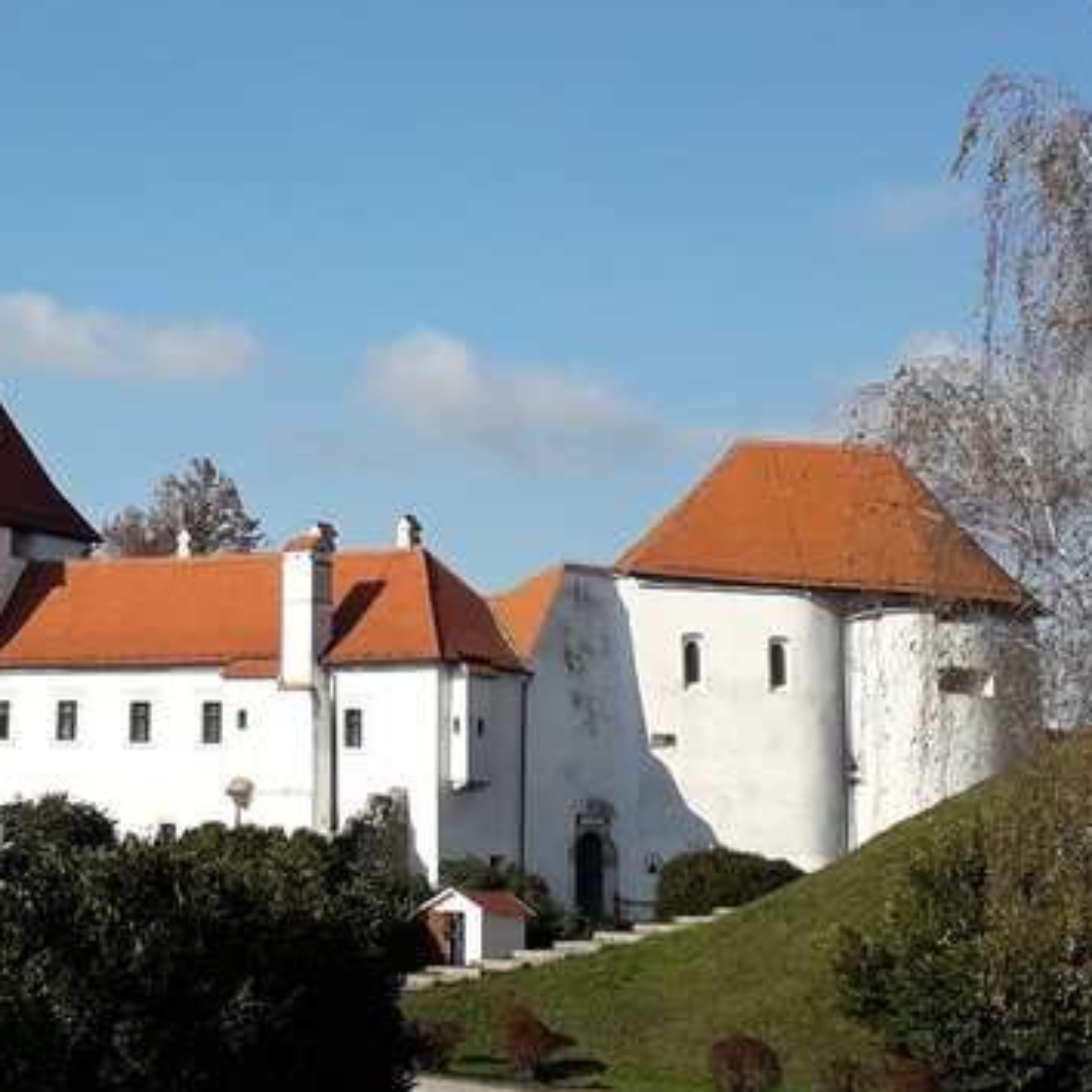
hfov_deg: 20.8
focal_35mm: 81
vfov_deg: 21.0
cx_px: 46
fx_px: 2891
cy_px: 139
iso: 40
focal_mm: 3.6
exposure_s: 1/2037
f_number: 1.9
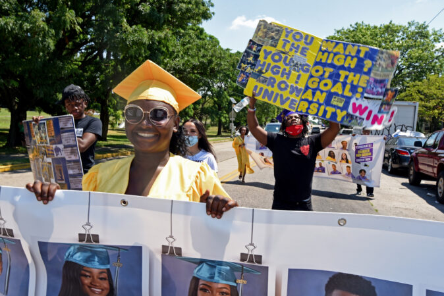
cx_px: 222
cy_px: 148
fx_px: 395
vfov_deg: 41.2
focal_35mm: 32
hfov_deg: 58.7
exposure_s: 1/125
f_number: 16
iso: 400
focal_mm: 32
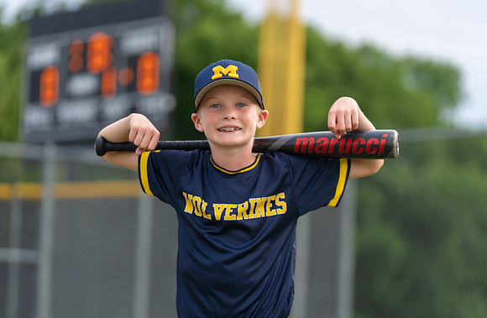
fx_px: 1918
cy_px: 153
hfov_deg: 14.5
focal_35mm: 143
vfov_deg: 9.5
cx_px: 244
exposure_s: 1/320
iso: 200
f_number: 2.8
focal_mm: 126
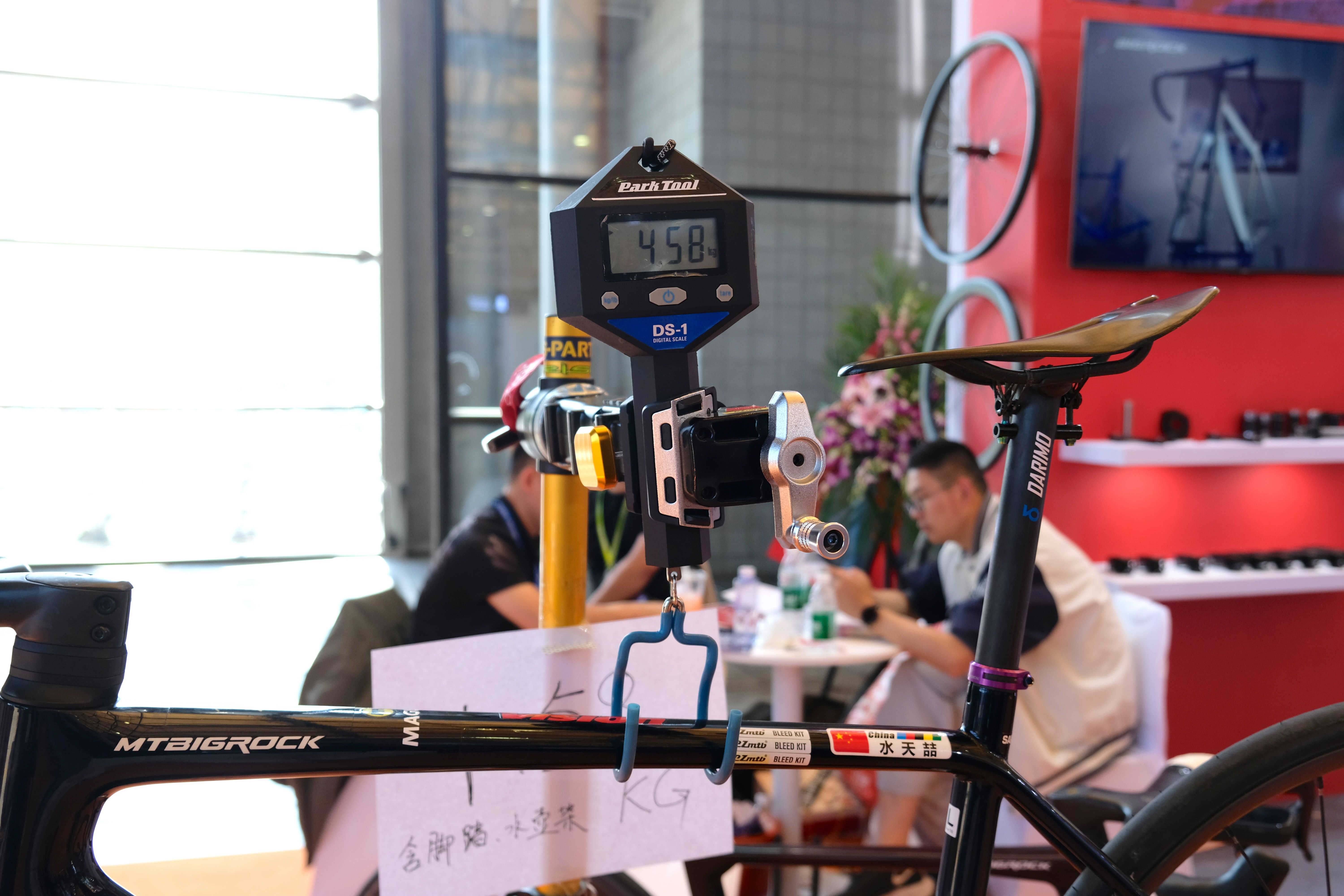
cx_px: 672
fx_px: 1157
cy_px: 448
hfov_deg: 60.3
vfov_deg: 42.3
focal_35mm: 31
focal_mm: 20.5
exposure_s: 1/90
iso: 400
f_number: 4
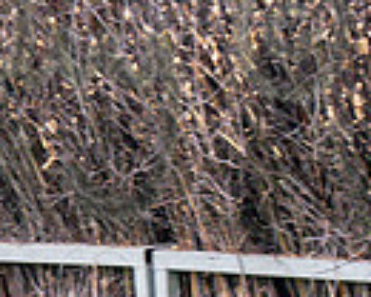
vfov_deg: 1.9
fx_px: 9015
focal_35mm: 821
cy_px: -201
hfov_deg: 2.4
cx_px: -65
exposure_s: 1/1250
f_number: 4
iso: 400
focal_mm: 92
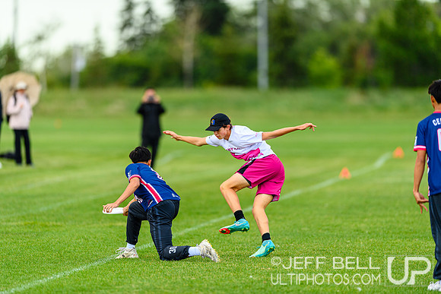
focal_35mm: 400
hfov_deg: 5.2
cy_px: 147
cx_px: 220
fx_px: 4901
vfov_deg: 3.4
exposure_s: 1/1250
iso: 320
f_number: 3.2
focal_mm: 400
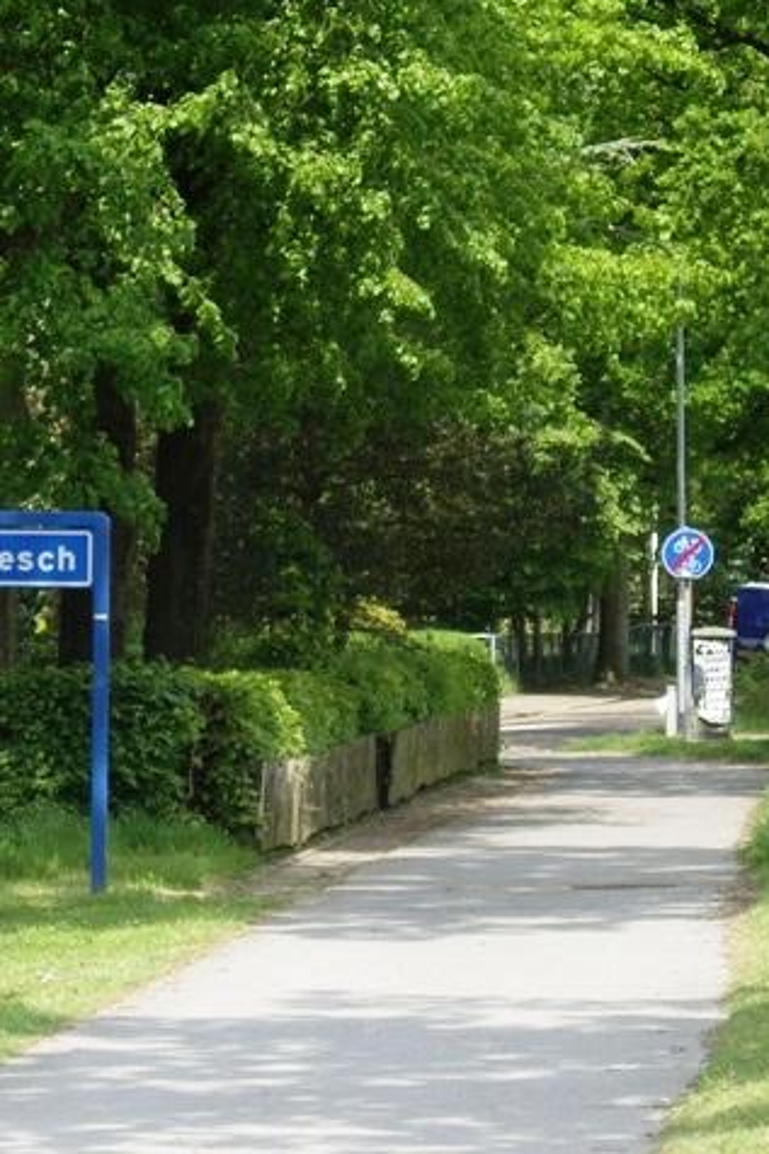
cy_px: 575
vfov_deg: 13.0
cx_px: 427
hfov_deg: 8.7
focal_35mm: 158
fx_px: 5066
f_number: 5.4
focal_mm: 23.7
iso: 64
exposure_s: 1/160
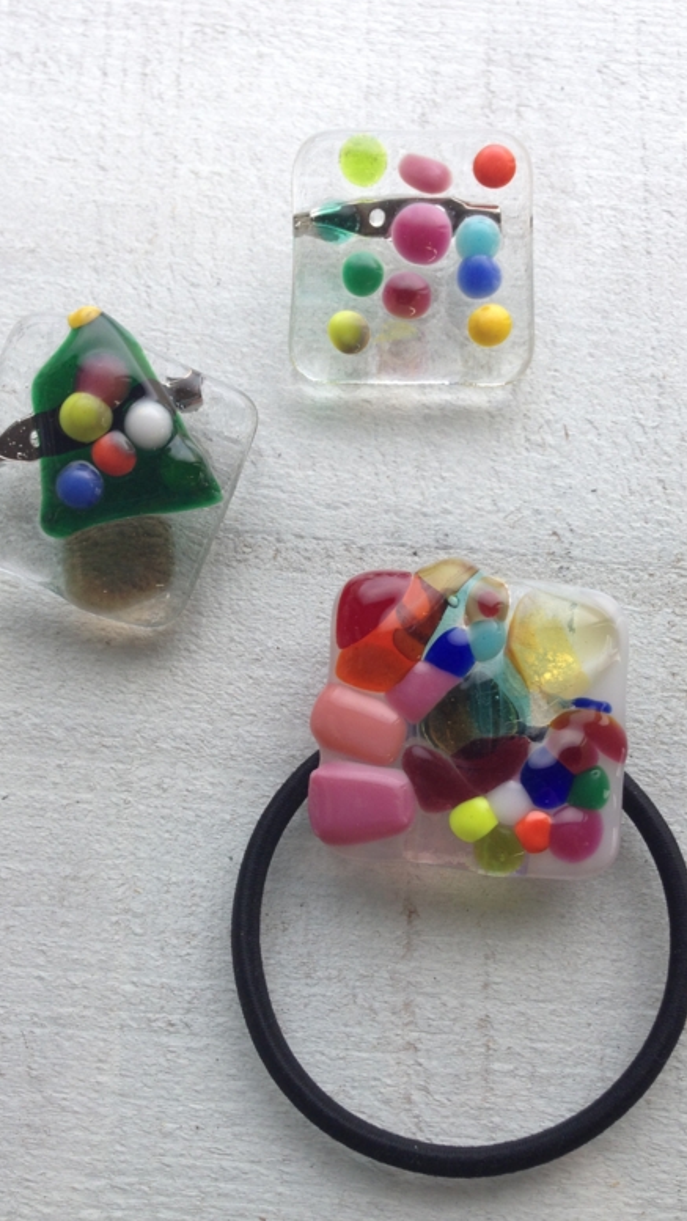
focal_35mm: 37
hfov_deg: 32.0
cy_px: 596
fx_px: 1198
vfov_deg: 54.0
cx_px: 340
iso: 50
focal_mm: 4.12
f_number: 2.4
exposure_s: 1/152
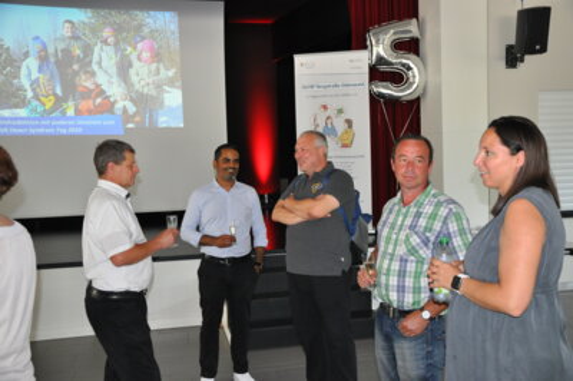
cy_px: 190
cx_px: 286
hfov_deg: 53.2
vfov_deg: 36.8
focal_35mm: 36
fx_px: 573
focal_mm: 24
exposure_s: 1/60
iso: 800
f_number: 3.8
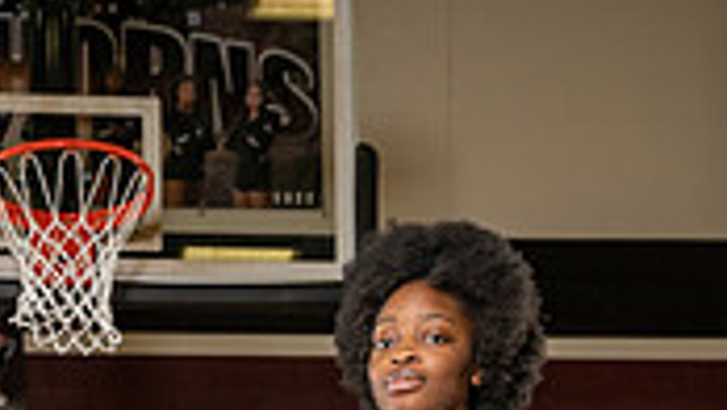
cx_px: 117
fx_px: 1928
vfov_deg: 10.7
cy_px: 925
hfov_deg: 21.0
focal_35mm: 100
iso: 320
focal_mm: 37
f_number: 7.1
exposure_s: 1/250
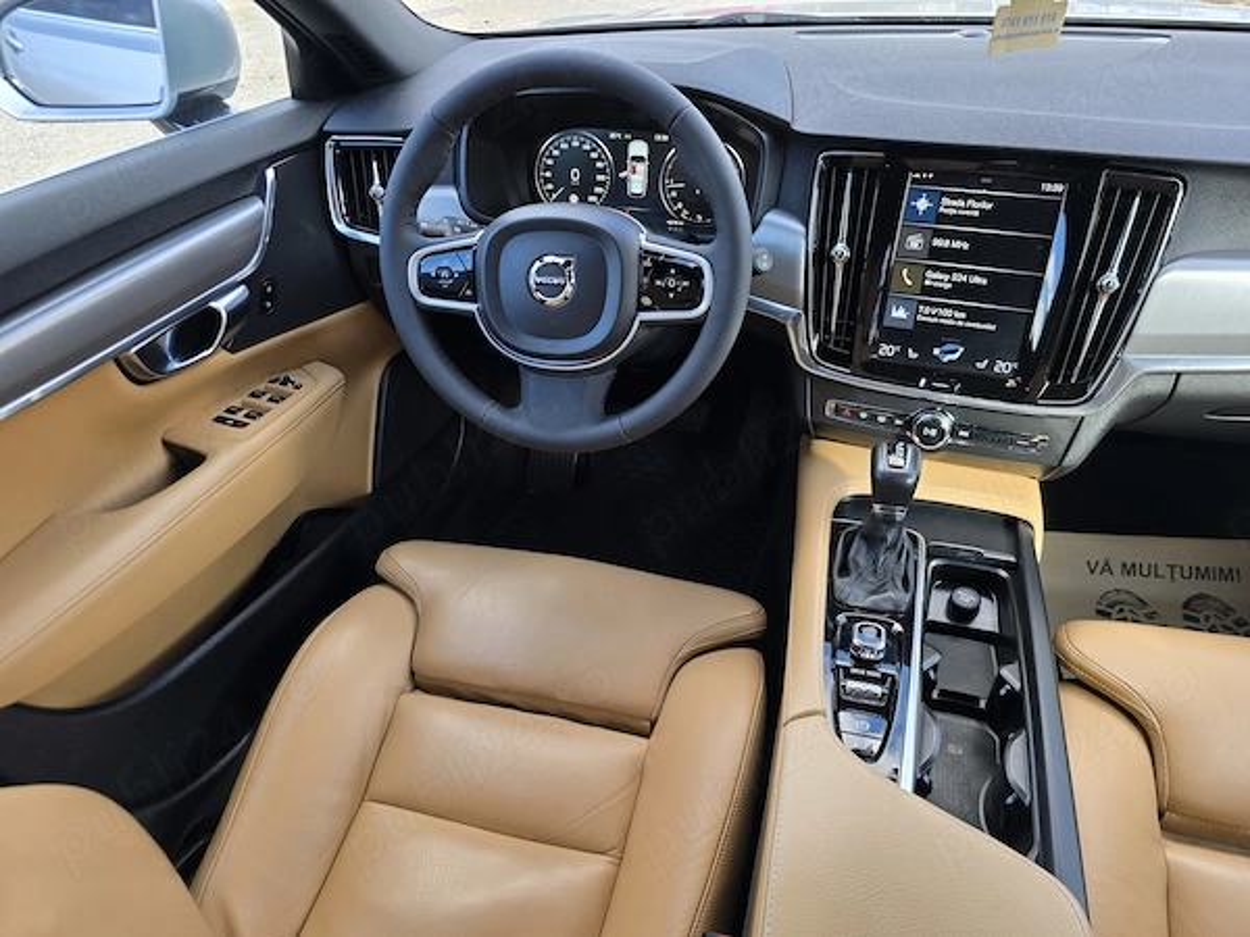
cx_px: 625
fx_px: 831
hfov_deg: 73.9
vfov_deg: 58.9
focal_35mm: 23
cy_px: 468
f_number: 1.7
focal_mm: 6.3
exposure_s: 1/180
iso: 64
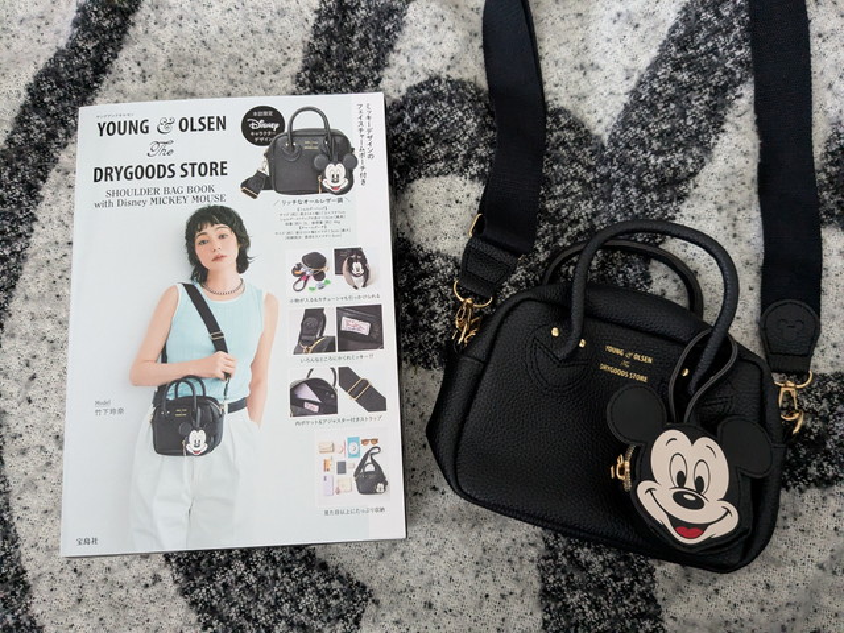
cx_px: 422
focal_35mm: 27
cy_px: 316
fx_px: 658
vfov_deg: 51.4
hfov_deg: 65.3
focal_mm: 4.38
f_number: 1.73
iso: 1191
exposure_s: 1/99.9
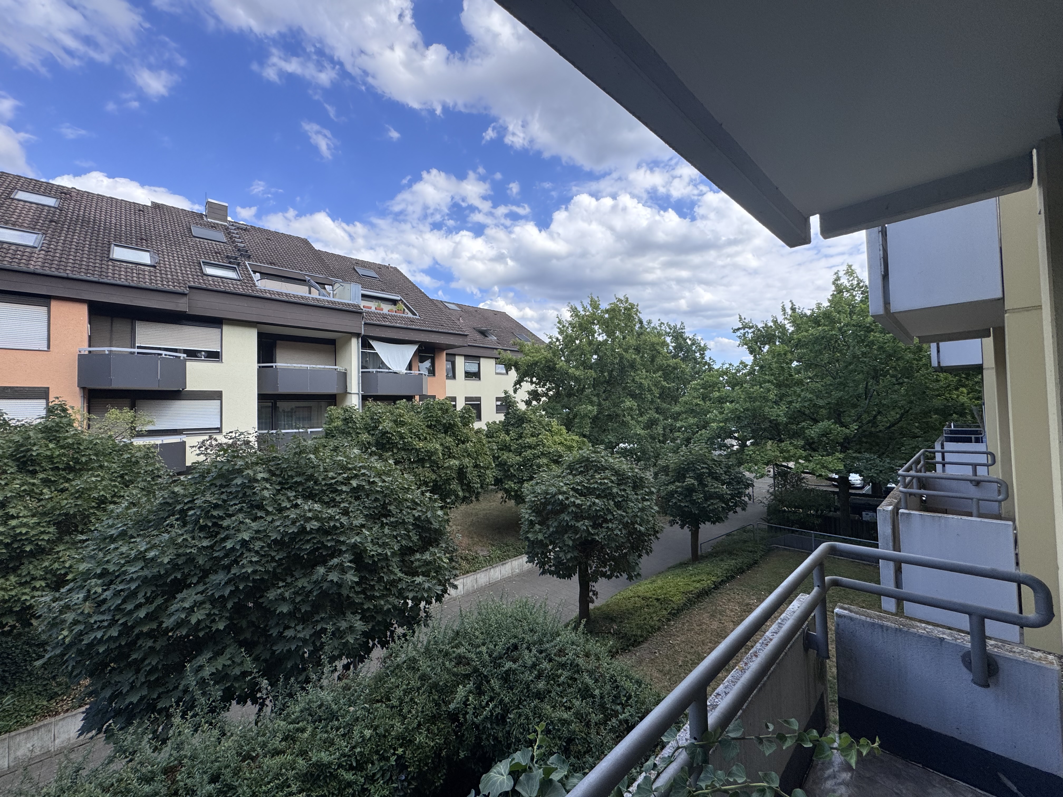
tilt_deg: +1.6
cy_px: 398
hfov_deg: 102.1
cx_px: 532
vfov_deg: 85.7
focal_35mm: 14
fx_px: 430
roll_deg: +1.0
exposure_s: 1/1178
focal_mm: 2.22
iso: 50
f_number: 2.2
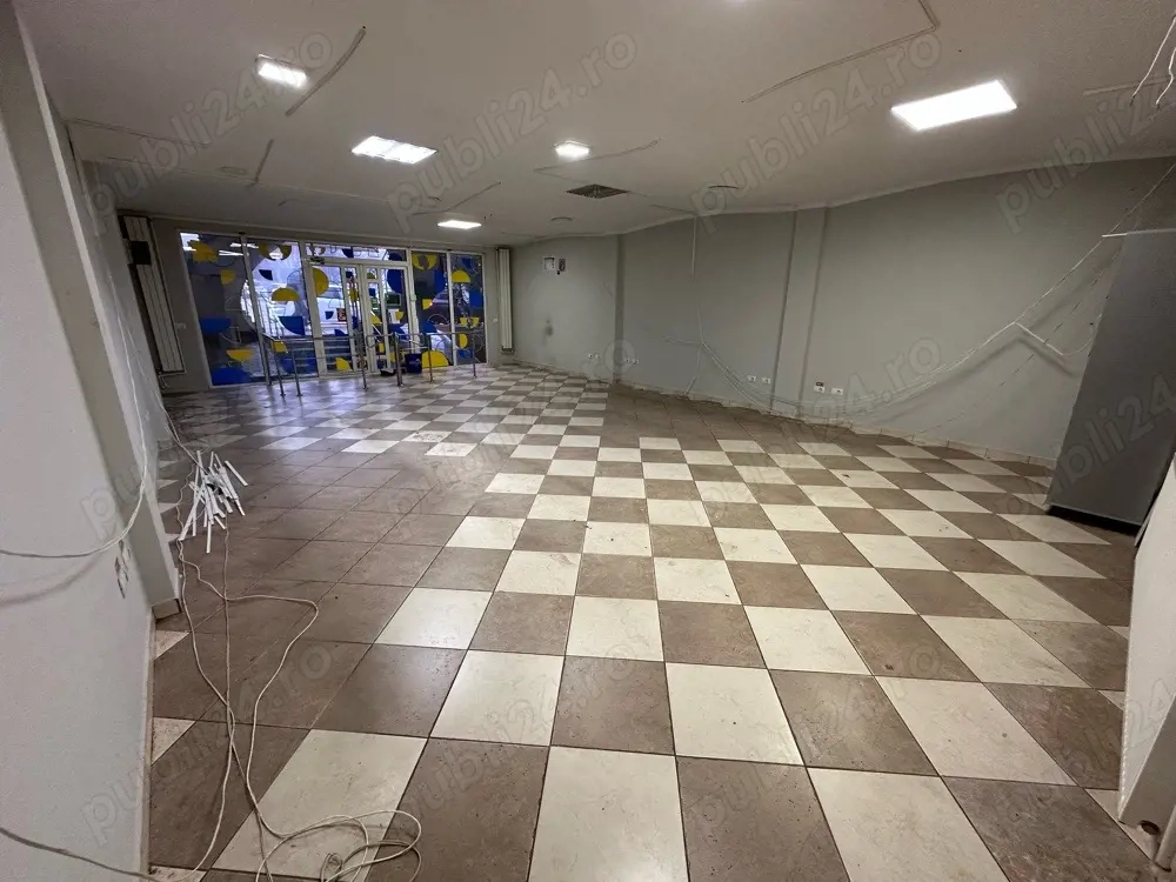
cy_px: 441
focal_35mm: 14
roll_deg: -0.4
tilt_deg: -17.1
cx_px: 588
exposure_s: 1/50
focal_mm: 2.22
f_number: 2.2
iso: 250
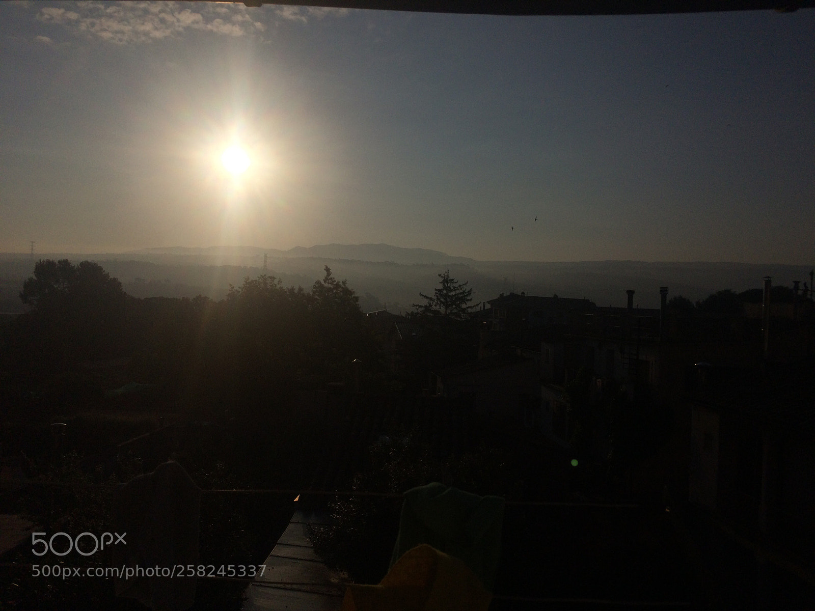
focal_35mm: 29
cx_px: 408
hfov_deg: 61.7
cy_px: 306
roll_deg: -1.1
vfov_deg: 48.2
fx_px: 683
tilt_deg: -1.3
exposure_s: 1/41667
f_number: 2.2
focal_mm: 4.15
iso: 32
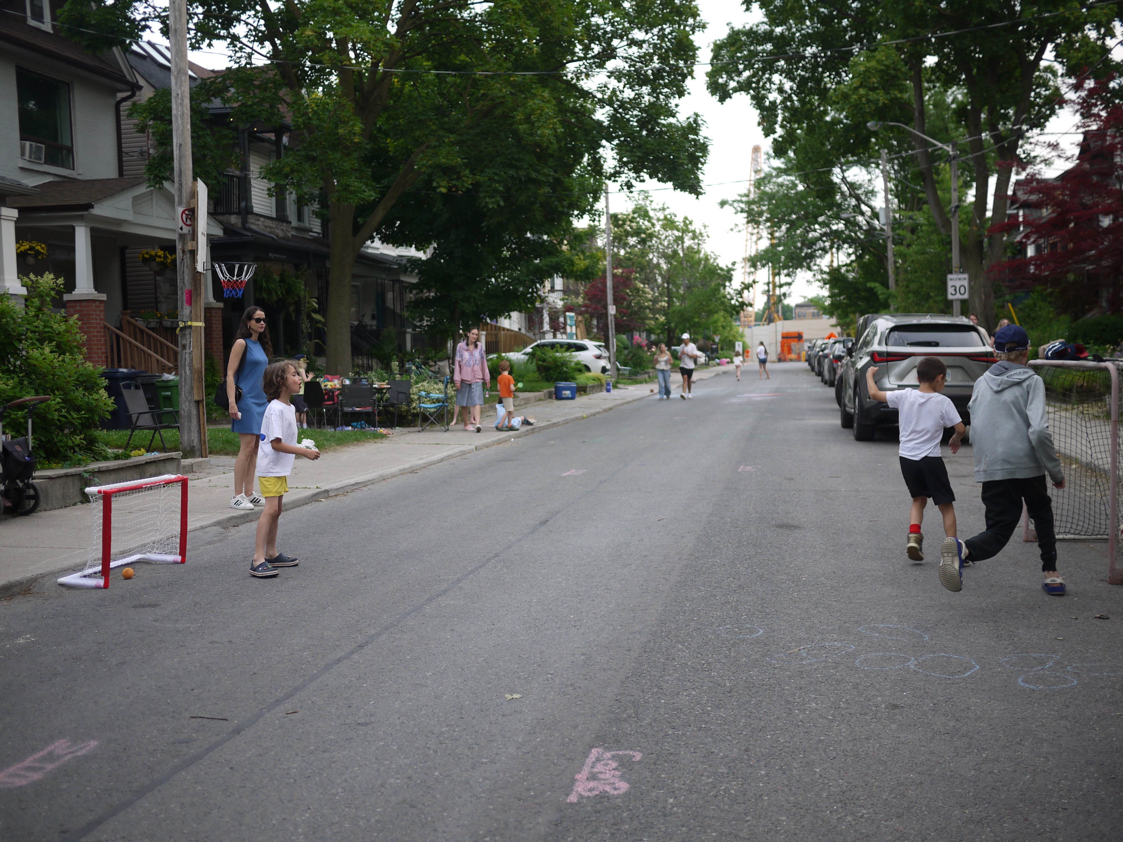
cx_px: 562
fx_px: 1298
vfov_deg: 36.0
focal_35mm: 40
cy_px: 421
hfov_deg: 46.8
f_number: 1.7
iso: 100
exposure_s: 1/400
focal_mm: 20
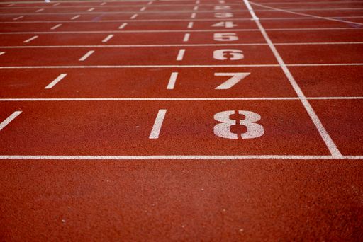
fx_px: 555
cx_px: 182
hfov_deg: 36.2
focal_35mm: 55
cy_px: 121
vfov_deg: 24.7
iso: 100
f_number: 2
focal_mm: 55
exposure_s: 1/4000
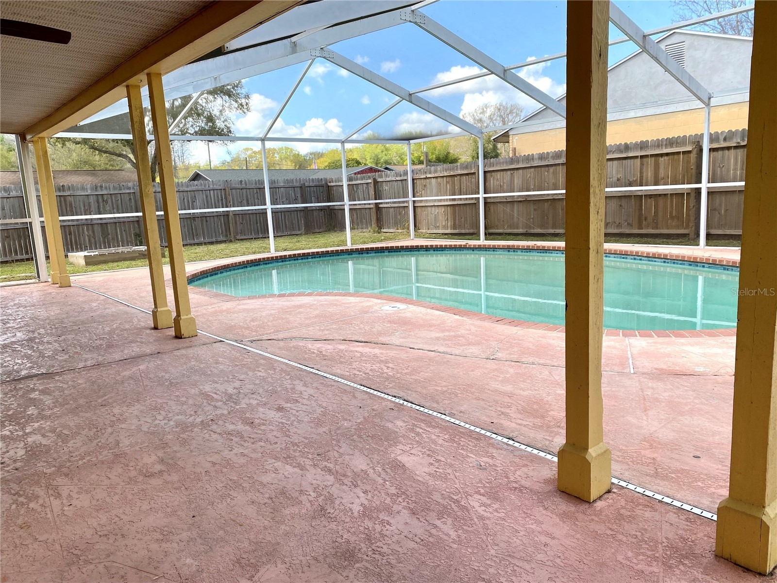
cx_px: 388
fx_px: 584
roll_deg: +2.4
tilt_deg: -10.4
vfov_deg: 53.1
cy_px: 292
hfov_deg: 67.3
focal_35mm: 26
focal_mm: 4.25
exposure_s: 1/616
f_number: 1.8
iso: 32
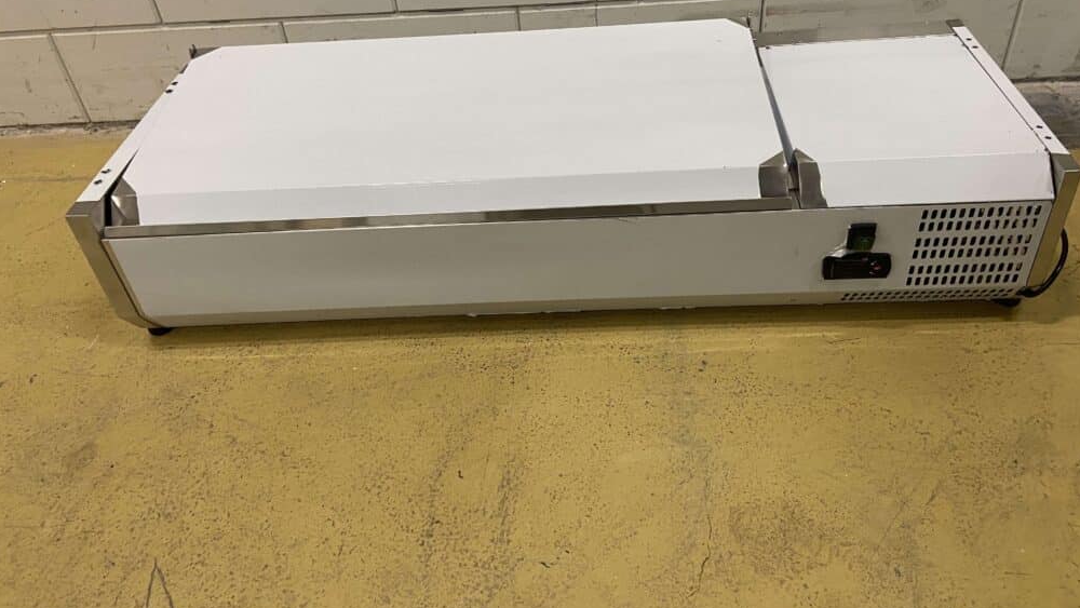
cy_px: 200
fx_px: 831
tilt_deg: -37.4
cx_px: 550
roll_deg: +5.3
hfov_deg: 66.0
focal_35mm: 29
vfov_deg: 39.7
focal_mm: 4.25
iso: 200
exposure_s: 1/50
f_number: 1.8
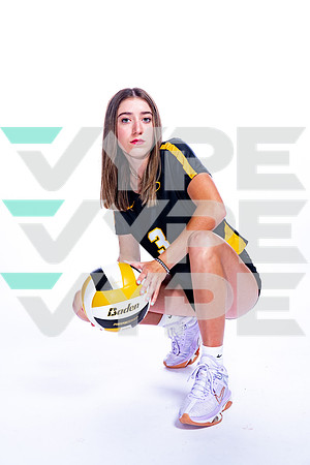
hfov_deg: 28.1
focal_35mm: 48
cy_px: 232
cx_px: 155
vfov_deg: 41.1
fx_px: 620
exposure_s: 1/250
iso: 100
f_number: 5.6
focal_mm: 48
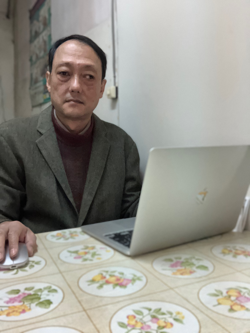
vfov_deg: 56.8
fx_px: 308
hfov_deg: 44.2
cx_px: 125
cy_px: 166
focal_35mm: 32
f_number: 2.2
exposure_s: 1/34
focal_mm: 2.87
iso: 500
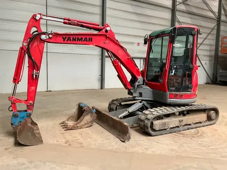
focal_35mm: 29
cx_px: 114
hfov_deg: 61.7
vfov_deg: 48.2
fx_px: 190
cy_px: 85
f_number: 1.8
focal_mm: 3
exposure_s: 1/77
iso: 64
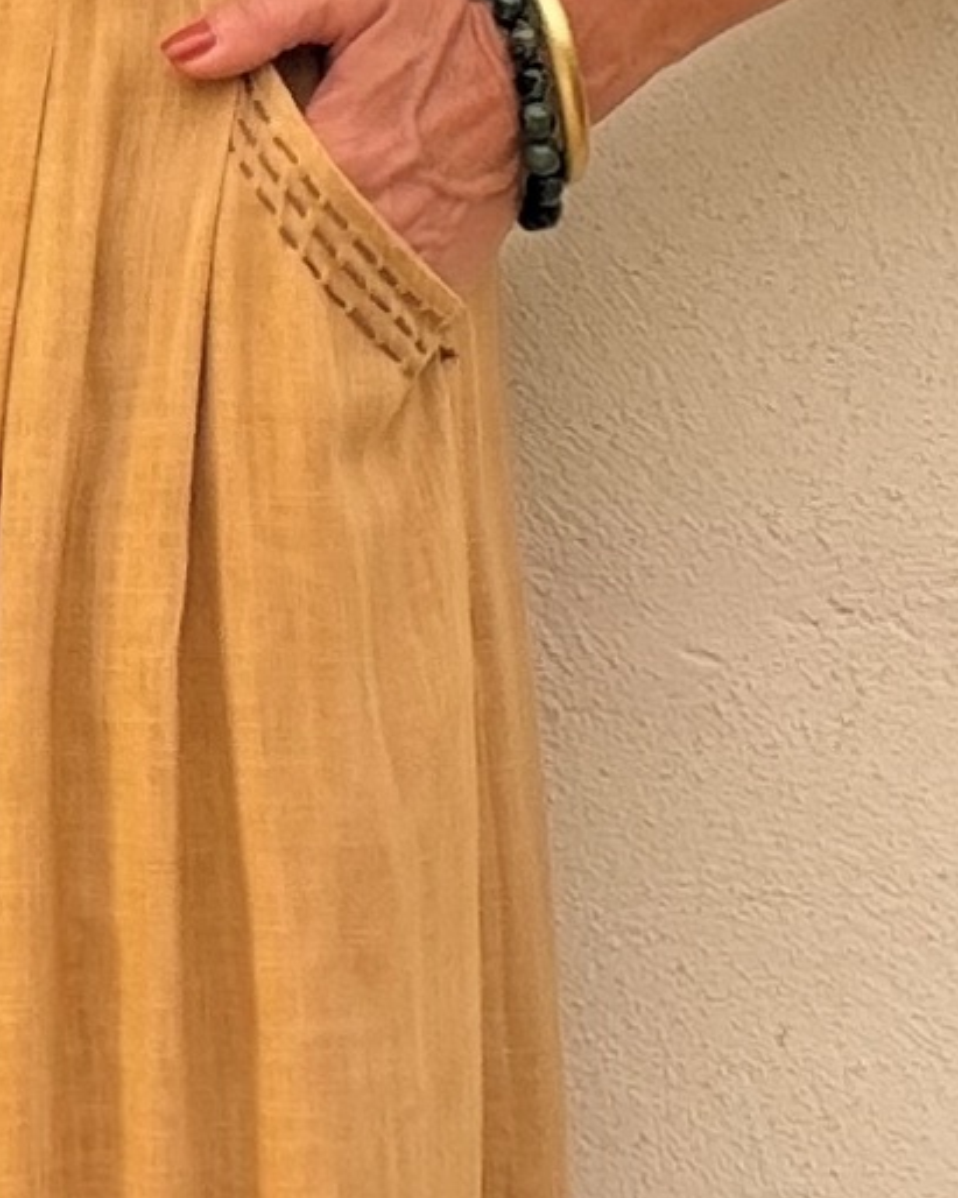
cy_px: 429
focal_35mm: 171
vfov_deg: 11.3
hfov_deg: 8.9
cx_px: -182
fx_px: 6062
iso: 25
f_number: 1.9
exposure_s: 1/954
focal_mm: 2.71
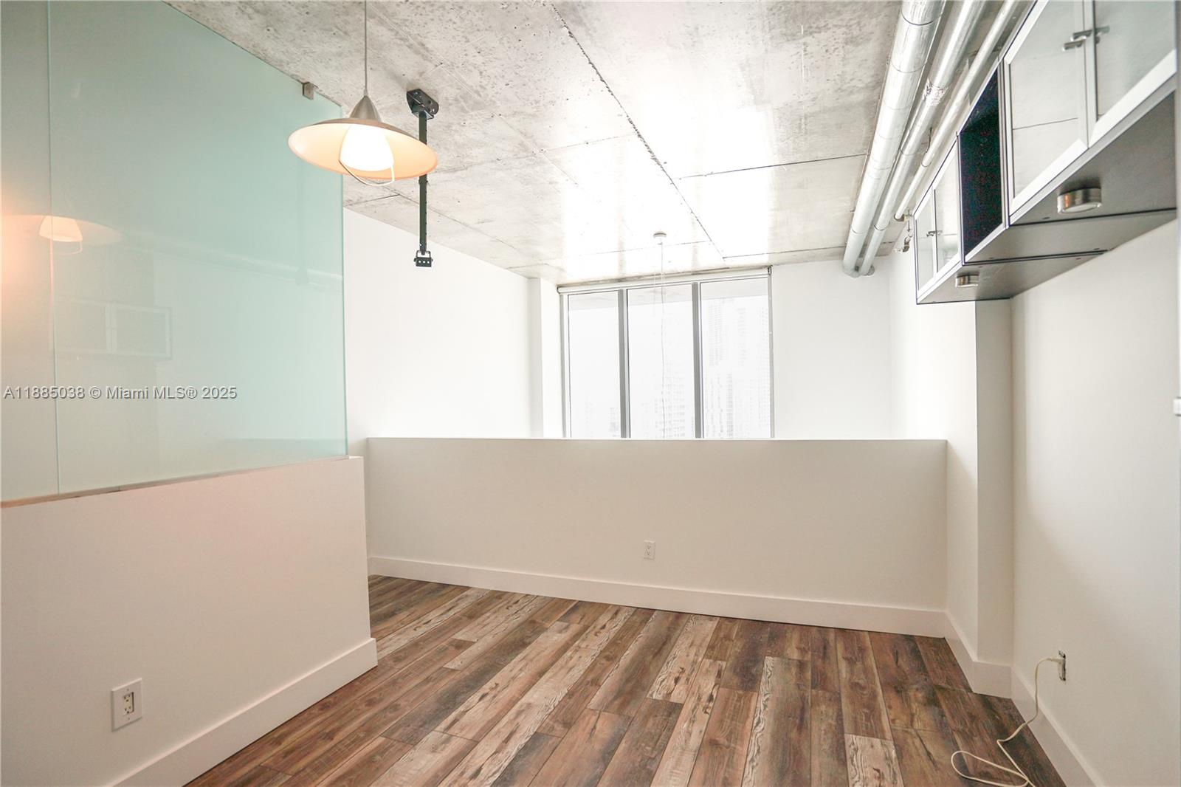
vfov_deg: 73.7
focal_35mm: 16
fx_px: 525
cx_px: 590
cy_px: 394
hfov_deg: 96.7
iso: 100
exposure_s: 1/60
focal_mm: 16
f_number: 4.5
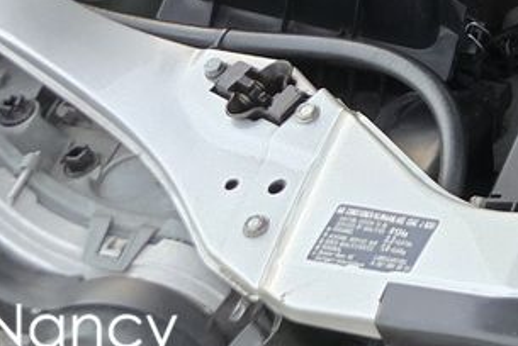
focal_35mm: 94
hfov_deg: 17.1
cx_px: 978
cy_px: -356
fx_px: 1354
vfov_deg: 12.7
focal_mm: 6.3
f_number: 1.7
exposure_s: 1/100
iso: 500
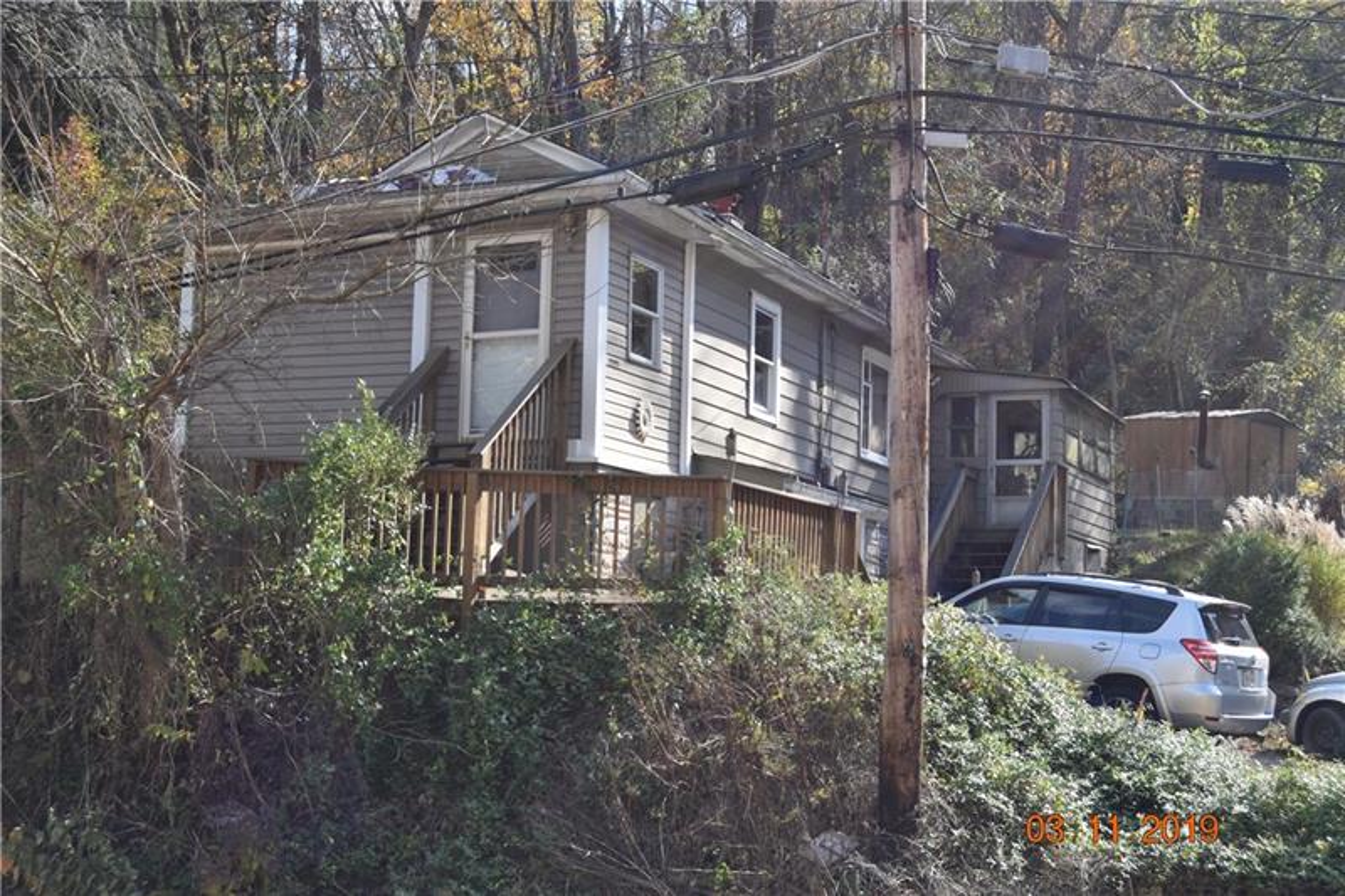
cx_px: 672
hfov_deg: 37.9
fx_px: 1961
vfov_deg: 25.7
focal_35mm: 52
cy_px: 448
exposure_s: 1/250
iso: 280
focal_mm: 35
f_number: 8
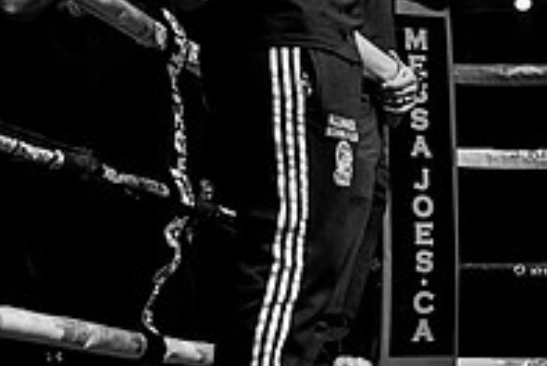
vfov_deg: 9.4
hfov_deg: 13.9
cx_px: 628
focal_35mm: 144
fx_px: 2191
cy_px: -62
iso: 4000
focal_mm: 49
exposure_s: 1/1000
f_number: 2.8
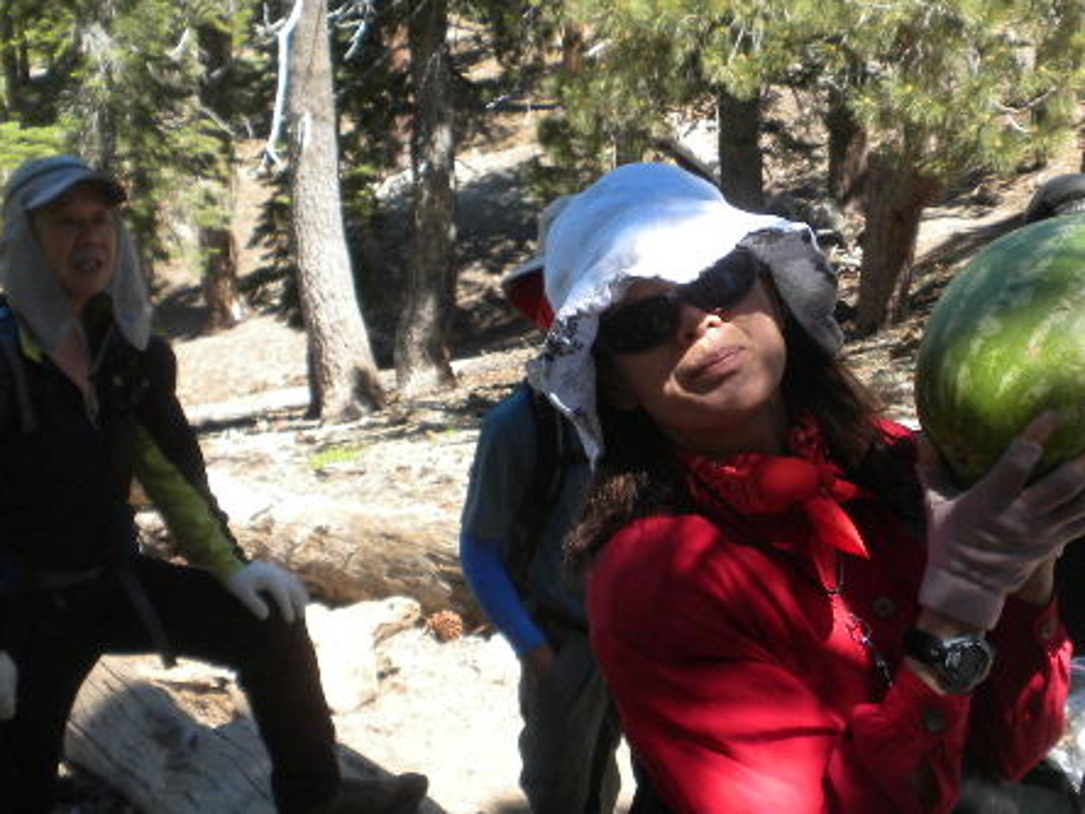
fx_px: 2037
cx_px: 711
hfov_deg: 29.6
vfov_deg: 22.6
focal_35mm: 65
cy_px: 378
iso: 160
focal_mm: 6.6
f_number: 3.5
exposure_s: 1/541
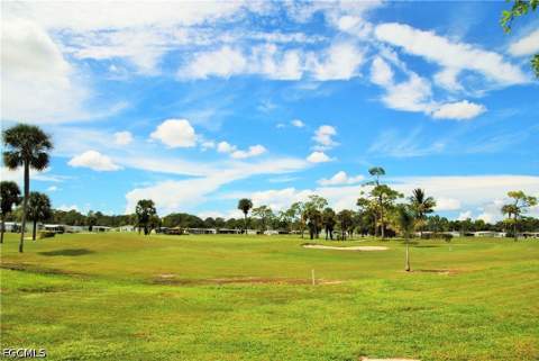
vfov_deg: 53.2
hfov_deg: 73.7
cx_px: 270
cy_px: 180
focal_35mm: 24
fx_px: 360
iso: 100
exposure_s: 1/200
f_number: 11
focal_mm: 16
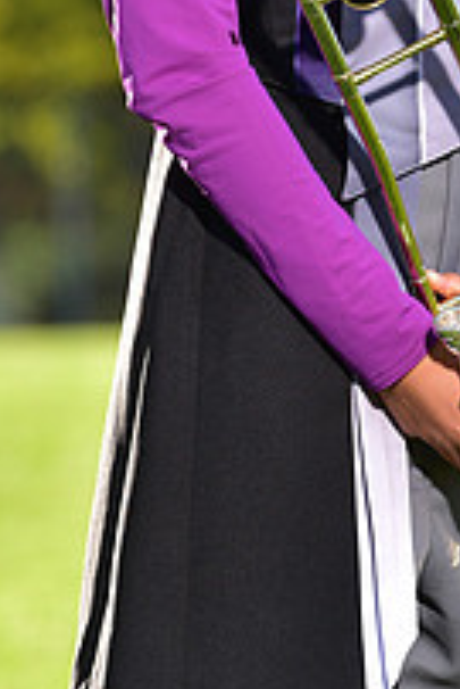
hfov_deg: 2.4
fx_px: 10982
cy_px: -215
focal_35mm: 574
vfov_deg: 3.6
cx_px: 346
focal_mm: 200
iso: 80
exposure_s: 1/200
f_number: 5
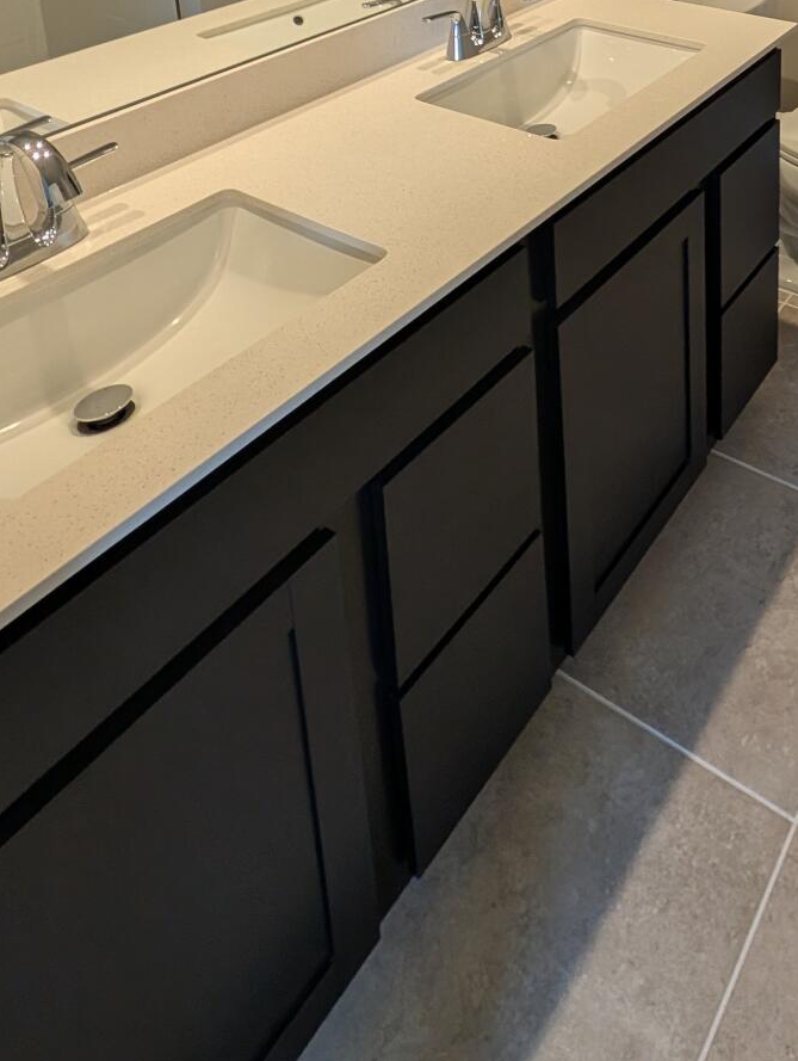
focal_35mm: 27
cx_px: 746
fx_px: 828
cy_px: -107
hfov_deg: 45.6
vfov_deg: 47.3
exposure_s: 1/120
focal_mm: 2.02
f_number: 1.7
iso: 101
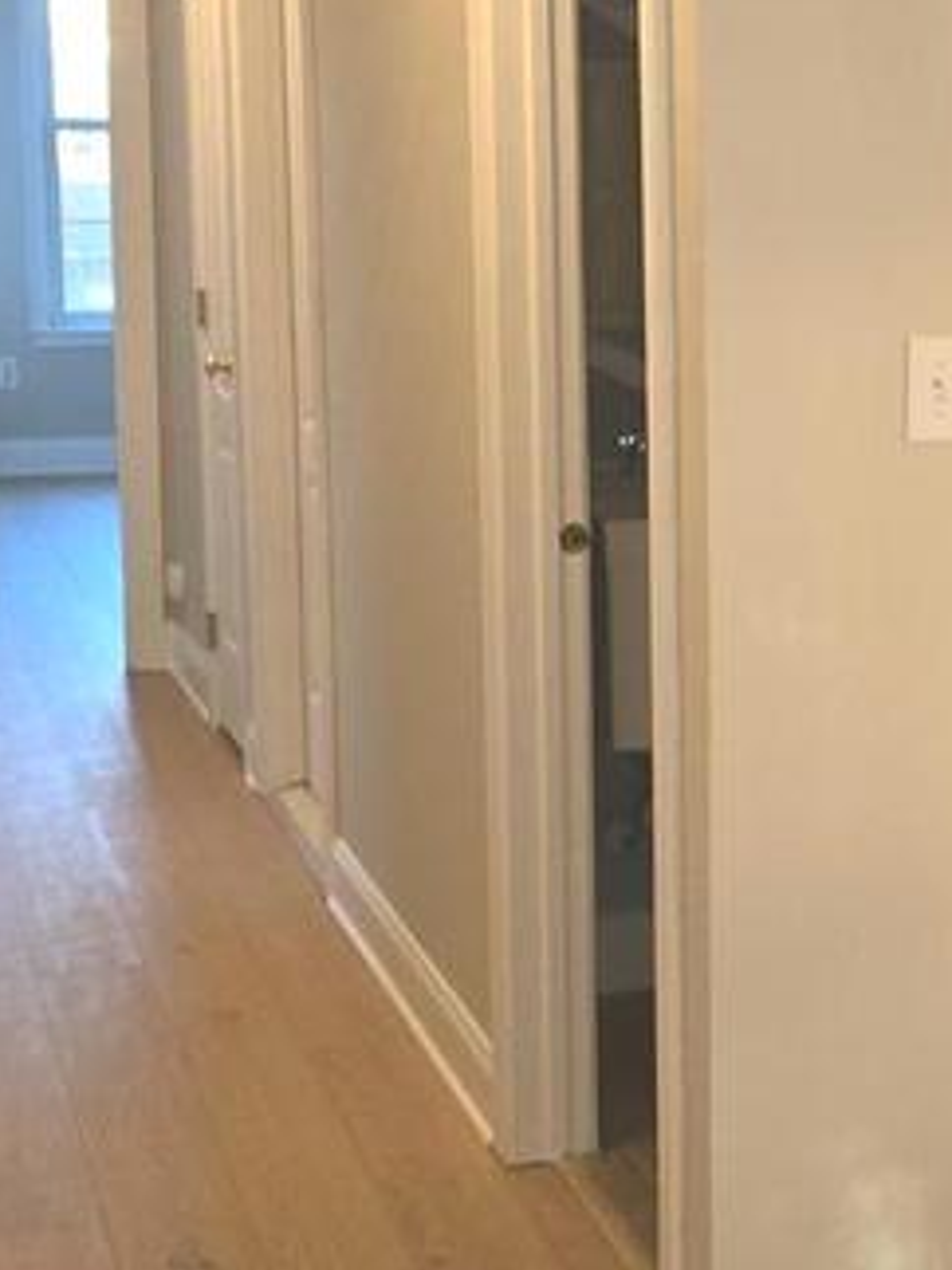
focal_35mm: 77
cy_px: 566
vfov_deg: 25.3
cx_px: 1263
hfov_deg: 17.8
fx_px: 2825
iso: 100
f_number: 1.7
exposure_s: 1/40
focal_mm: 6.3
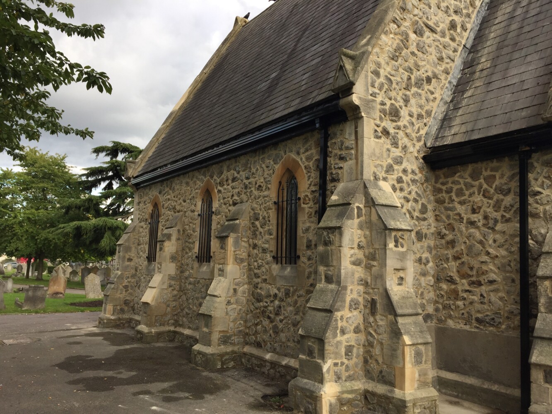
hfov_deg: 61.7
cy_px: 207
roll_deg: -1.9
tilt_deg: +7.6
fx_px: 462
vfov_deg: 48.2
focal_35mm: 29
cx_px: 276
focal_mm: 4.15
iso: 32
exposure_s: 1/344
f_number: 2.2
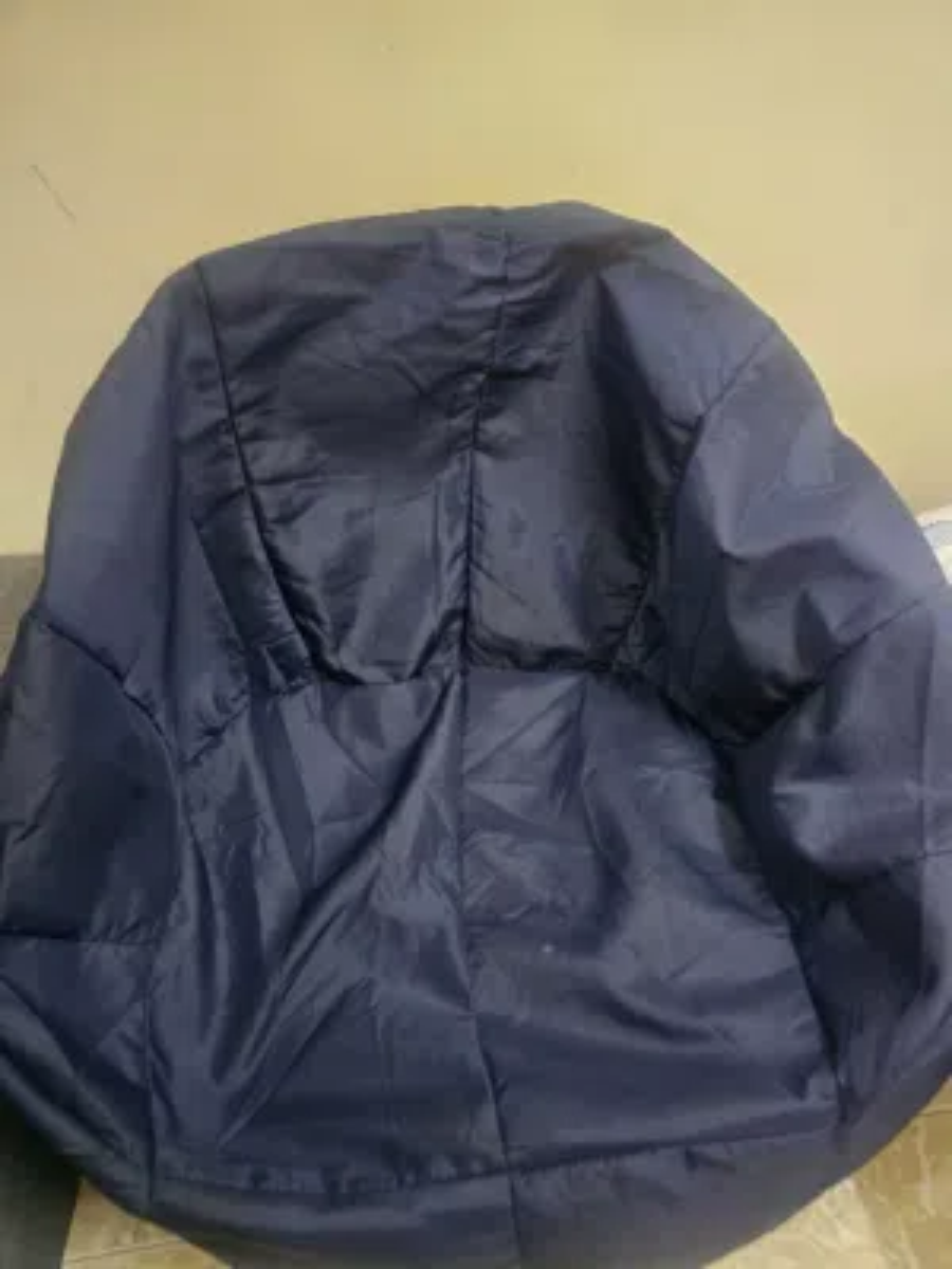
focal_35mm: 23
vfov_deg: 73.9
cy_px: 634
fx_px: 843
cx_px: 476
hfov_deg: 58.9
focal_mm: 6.3
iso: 1250
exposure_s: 1/25
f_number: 1.7
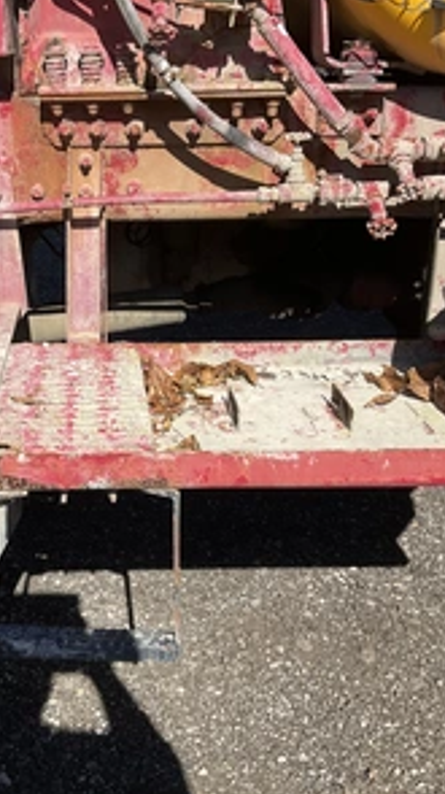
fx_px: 904
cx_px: 105
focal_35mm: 43
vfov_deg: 47.4
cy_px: 397
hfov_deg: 27.3
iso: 25
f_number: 1.8
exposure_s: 1/1848
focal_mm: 3
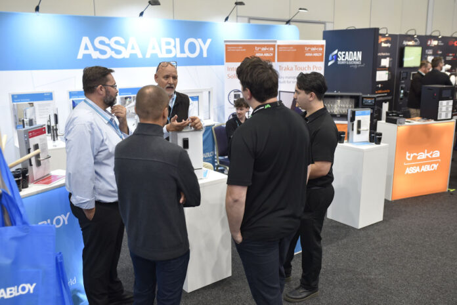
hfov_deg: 54.4
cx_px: 228
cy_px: 152
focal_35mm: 35
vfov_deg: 37.9
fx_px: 445
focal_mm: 35
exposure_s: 1/60
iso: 800
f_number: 3.5
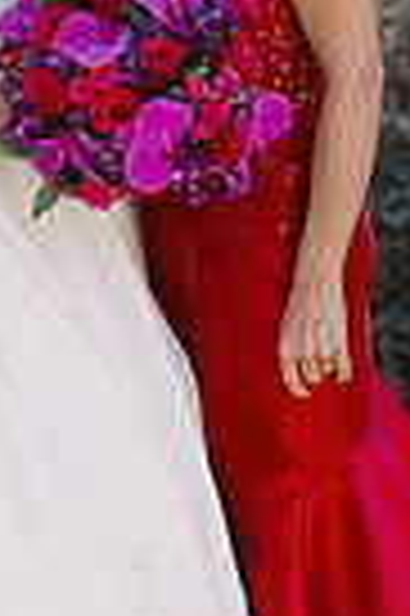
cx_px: 119
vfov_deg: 7.4
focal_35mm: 279
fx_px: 4778
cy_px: 252
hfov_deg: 4.9
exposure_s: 1/320
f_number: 2.5
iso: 80
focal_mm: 85
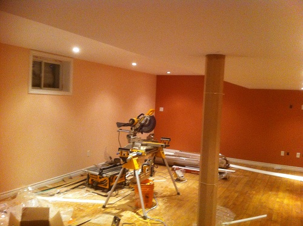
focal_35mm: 35
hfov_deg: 52.7
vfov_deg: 40.6
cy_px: 113
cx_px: 152
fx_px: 306
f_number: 2.8
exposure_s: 1/15
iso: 320
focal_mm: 3.85
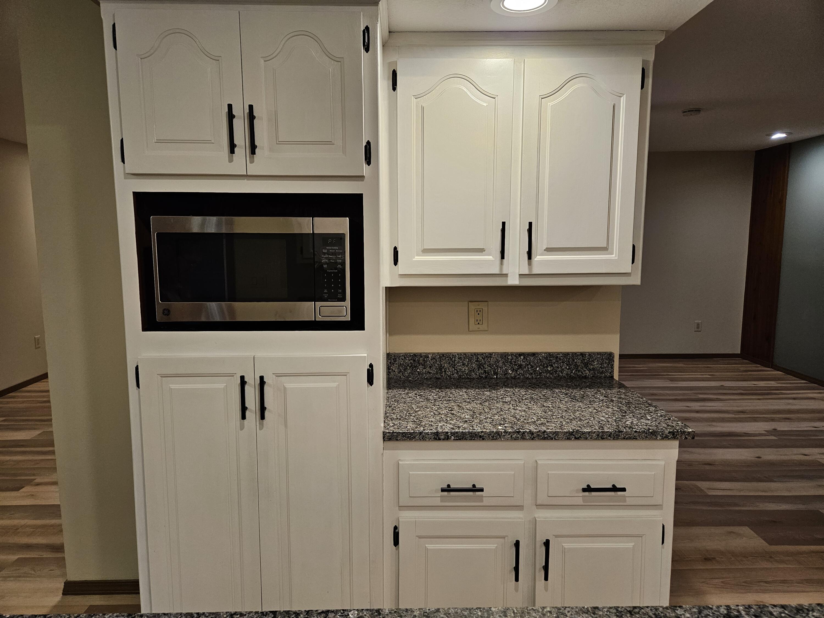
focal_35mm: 23
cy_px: 309
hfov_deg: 73.9
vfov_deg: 58.9
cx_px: 412
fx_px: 547
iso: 200
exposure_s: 1/120
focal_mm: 5.4
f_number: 1.8
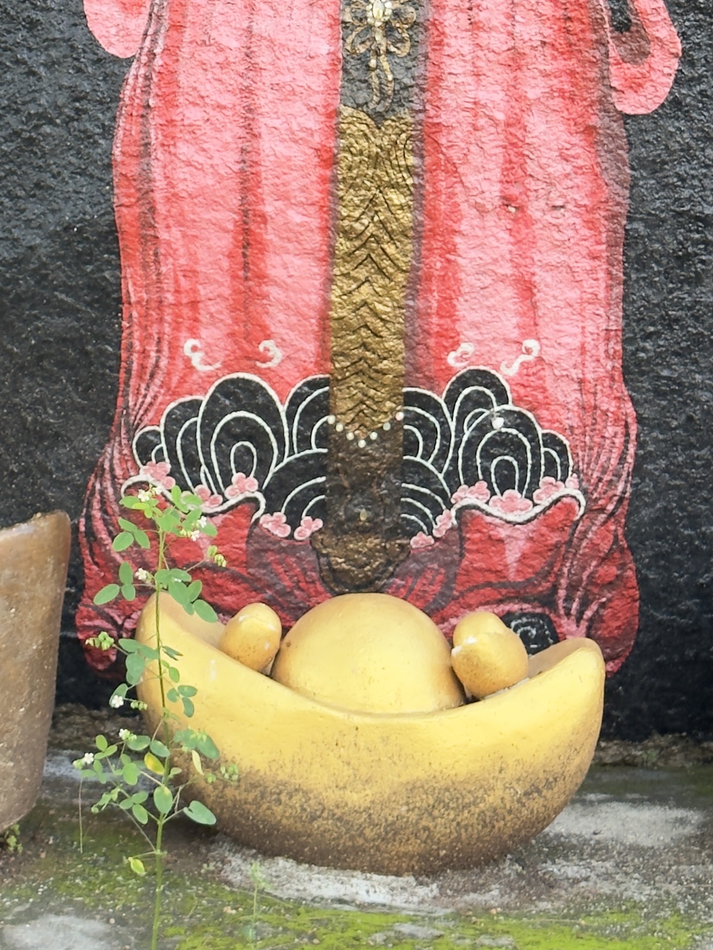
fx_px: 2993
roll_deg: +1.9
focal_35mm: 109
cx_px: 227
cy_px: -87
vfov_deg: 17.5
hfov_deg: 13.6
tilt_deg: +5.4
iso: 80
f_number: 1.78
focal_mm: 6.76
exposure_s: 1/503
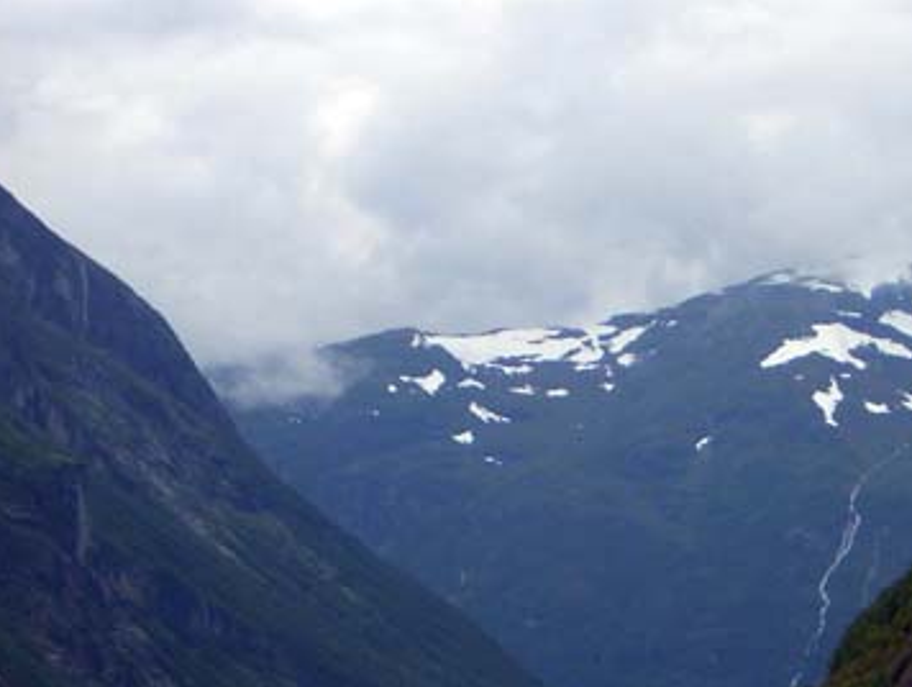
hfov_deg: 12.1
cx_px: 674
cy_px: 481
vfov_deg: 9.2
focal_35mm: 162
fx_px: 4274
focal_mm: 17.4
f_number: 7.7
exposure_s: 1/160
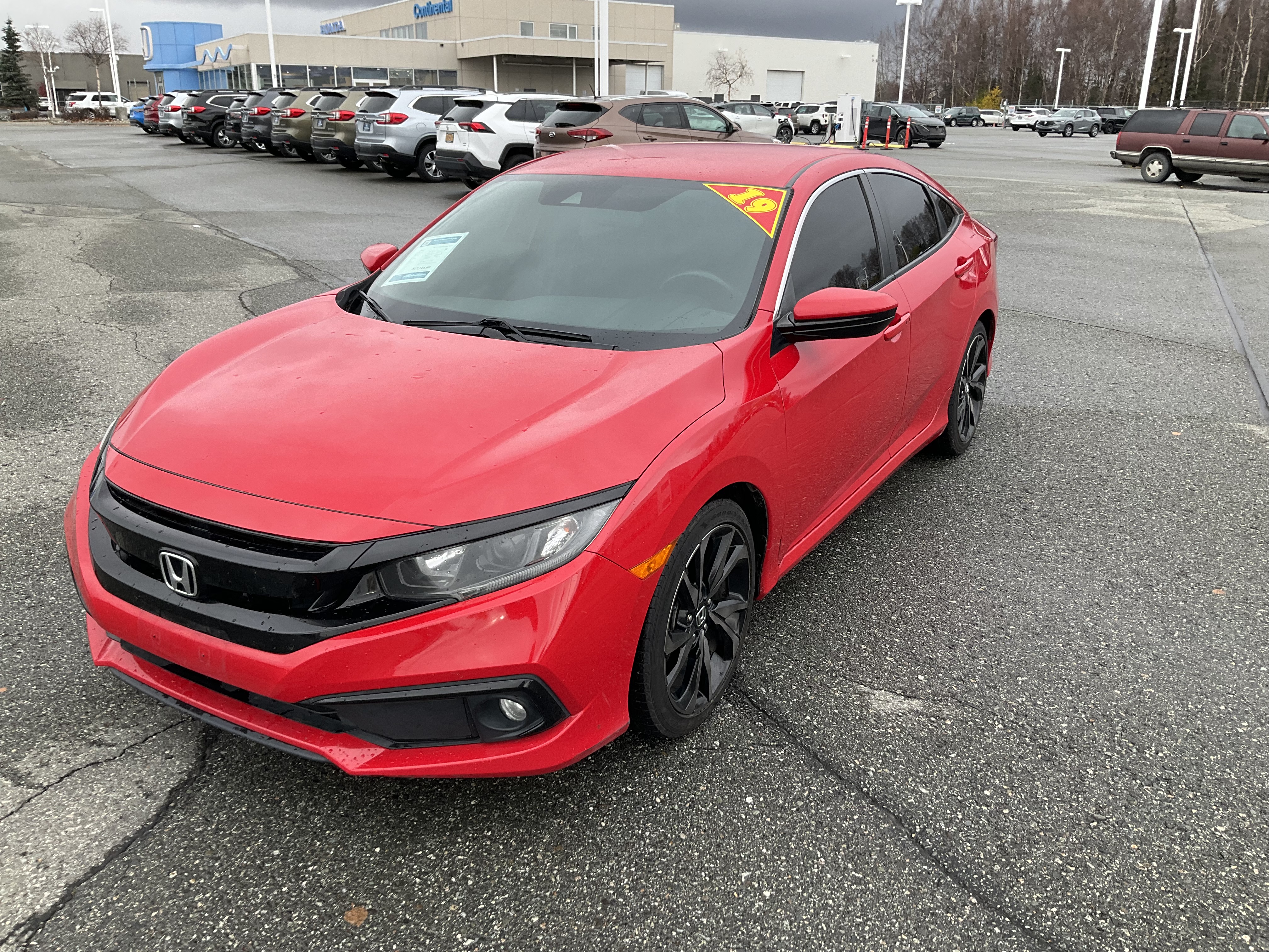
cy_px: 476
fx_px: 1063
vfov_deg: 48.2
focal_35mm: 29
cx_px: 634
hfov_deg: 61.7
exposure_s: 1/122
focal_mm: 3
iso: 25
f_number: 1.8
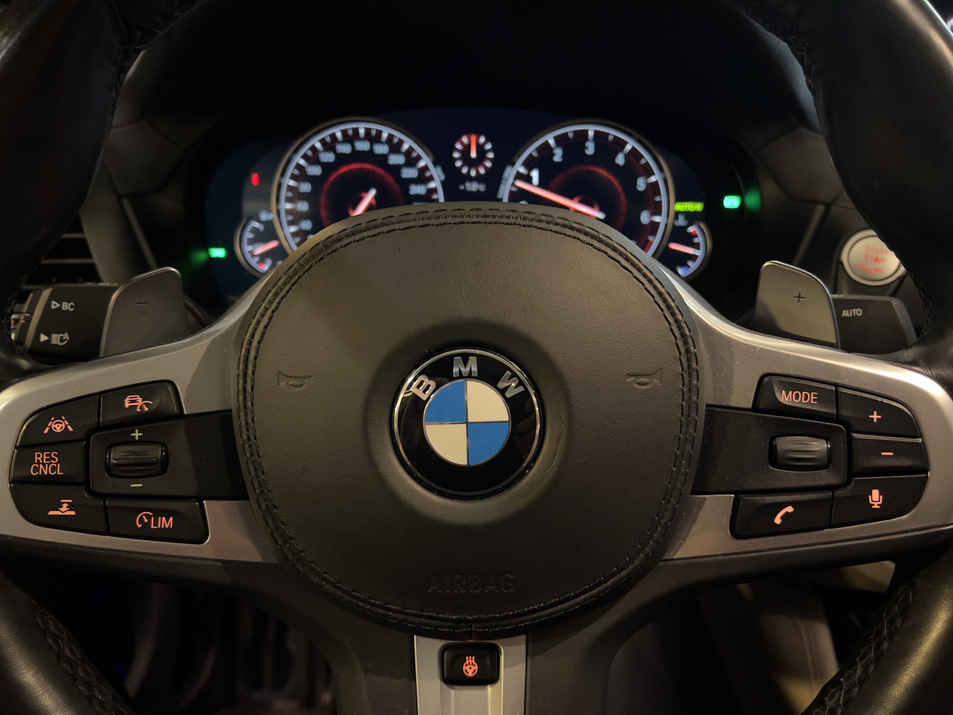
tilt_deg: -26.9
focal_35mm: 26
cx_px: 476
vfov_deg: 53.1
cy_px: 358
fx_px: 716
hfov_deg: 67.3
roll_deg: -0.2
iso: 1000
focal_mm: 5.7
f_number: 1.5
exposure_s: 1/27
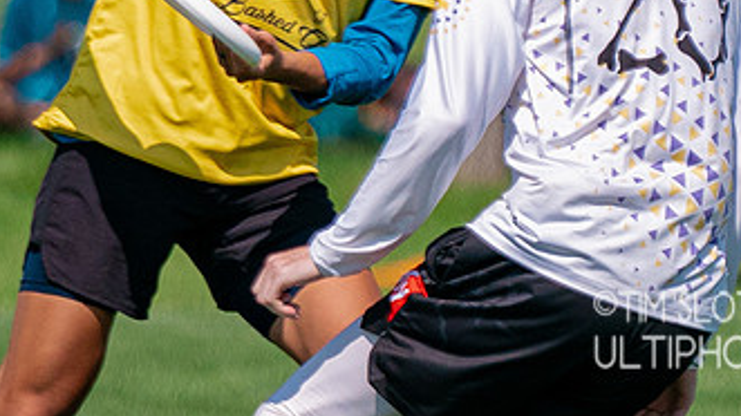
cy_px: 121
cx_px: 332
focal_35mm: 975
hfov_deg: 2.2
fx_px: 19153
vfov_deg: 1.2
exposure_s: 1/16000
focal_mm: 200
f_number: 2.8
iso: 640
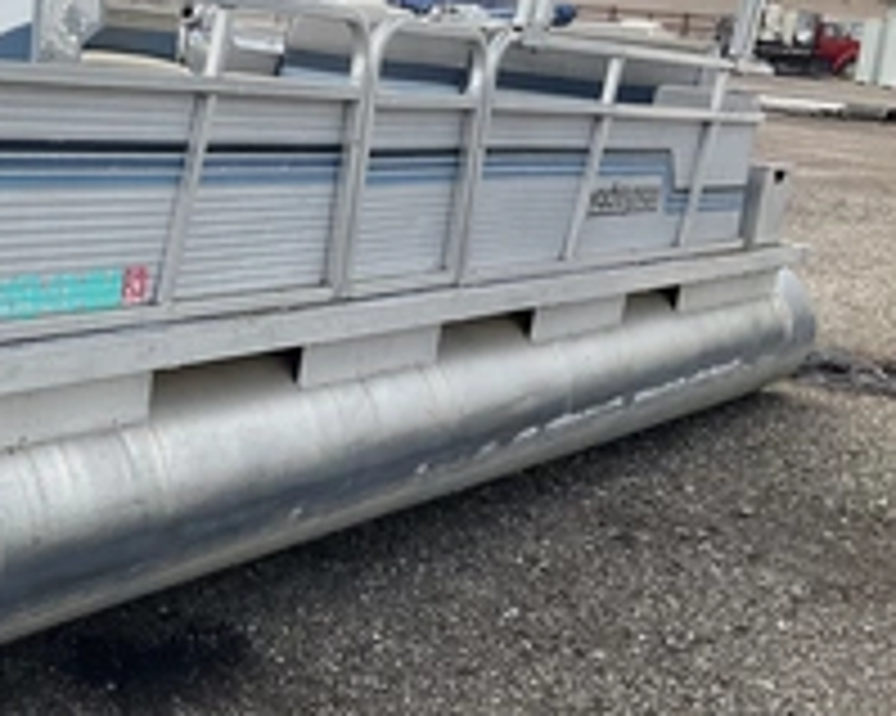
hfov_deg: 31.2
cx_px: 59
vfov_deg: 26.7
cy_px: 365
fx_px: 1511
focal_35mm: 57
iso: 25
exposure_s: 1/739
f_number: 1.8
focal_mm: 3
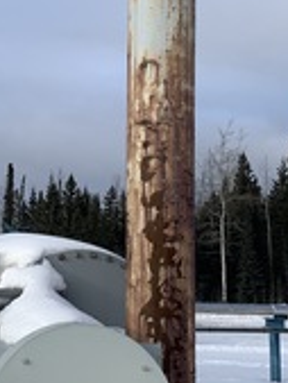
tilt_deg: +7.9
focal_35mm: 82
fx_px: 908
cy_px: 187
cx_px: 5
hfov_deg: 17.6
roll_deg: -2.6
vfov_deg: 23.8
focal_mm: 4.25
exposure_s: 1/2033
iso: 25
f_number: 1.8
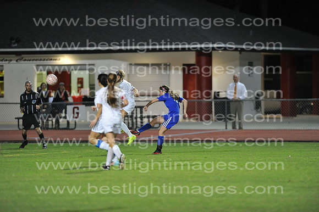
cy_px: 106
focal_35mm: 300
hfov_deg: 6.9
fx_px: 2657
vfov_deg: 4.6
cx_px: 160
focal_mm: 300
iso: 5000
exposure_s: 1/400
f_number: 3.2
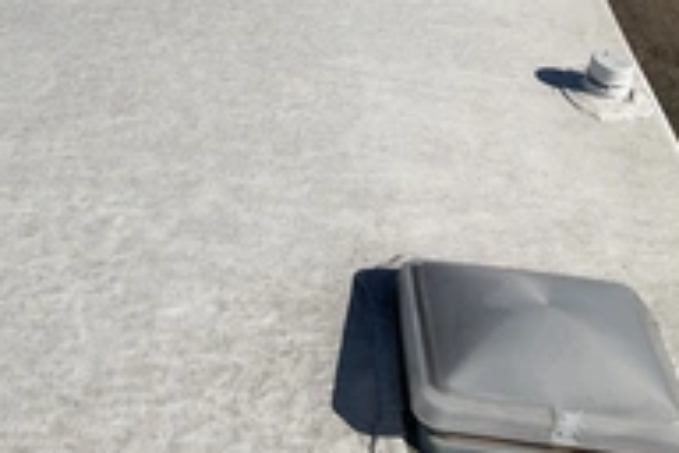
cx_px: 195
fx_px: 1188
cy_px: 64
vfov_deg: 21.2
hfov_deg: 31.5
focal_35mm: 63
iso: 25
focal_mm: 3
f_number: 1.8
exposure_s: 1/5814
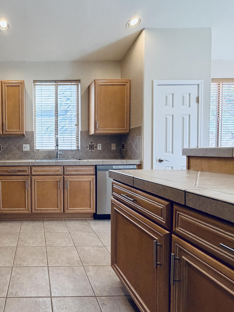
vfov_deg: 84.7
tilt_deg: -2.4
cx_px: 38
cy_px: 157
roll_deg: -0.2
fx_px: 171
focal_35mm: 19
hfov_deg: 61.3
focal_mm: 2.22
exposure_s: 1/120
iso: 320
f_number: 2.2
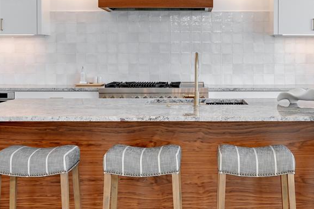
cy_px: 55
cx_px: 196
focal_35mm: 53
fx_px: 462
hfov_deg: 37.3
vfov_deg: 25.2
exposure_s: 1/13
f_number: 9
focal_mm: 30
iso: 1000
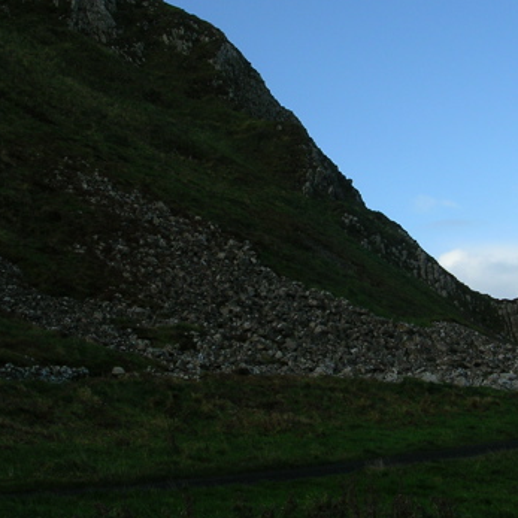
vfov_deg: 27.7
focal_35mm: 62
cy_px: 240
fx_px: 1050
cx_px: 369
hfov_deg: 27.4
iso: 50
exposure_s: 1/256
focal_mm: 5.8
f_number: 5.6
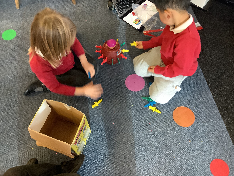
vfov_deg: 45.4
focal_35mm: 31
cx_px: 117
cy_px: 88
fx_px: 210
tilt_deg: -62.2
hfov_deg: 58.4
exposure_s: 1/40
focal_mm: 3.3
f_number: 2.4
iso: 320
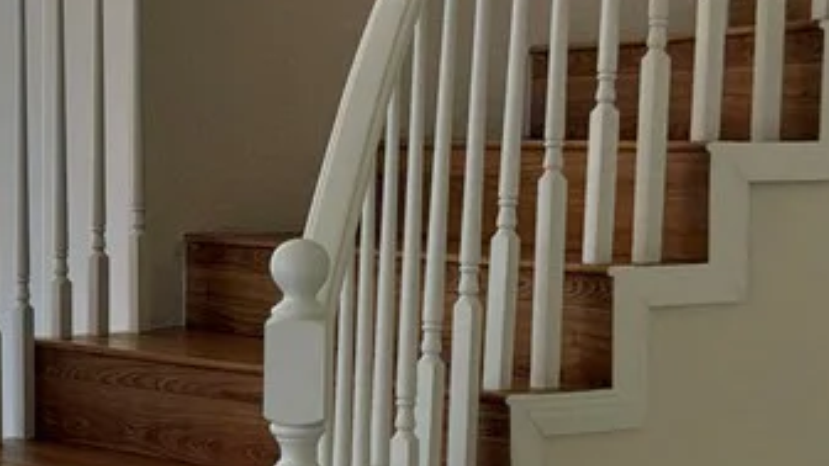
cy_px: 419
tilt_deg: -7.2
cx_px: -101
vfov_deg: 12.9
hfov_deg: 21.6
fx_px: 2044
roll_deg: +0.8
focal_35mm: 93
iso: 20
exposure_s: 1/122
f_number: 1.8
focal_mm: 3
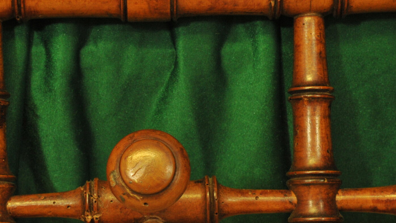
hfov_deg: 16.9
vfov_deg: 9.5
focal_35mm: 127
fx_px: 1333
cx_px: 177
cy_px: 101
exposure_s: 1/30
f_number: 10
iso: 2800
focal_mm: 66
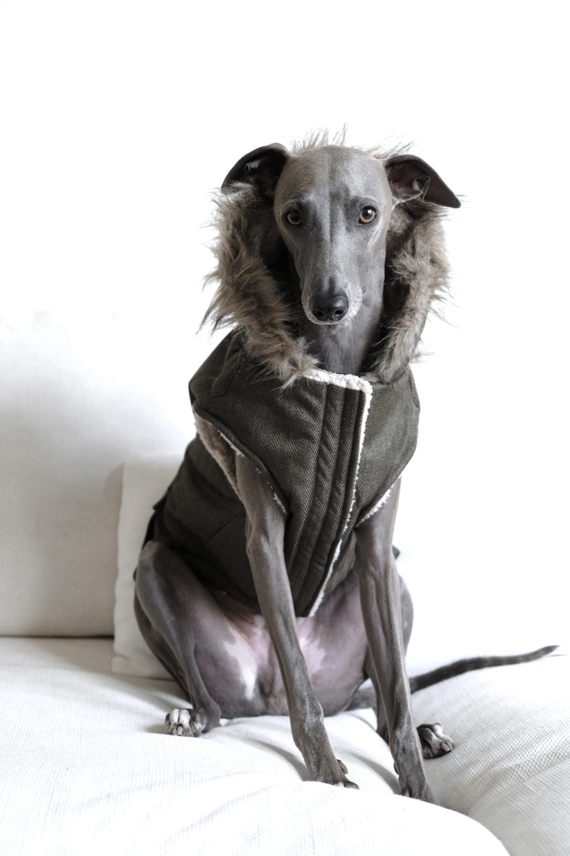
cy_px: 428
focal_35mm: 51
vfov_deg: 38.9
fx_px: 1211
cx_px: 285
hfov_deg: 26.5
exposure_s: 1/25
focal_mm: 34.3
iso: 200
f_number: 3.6
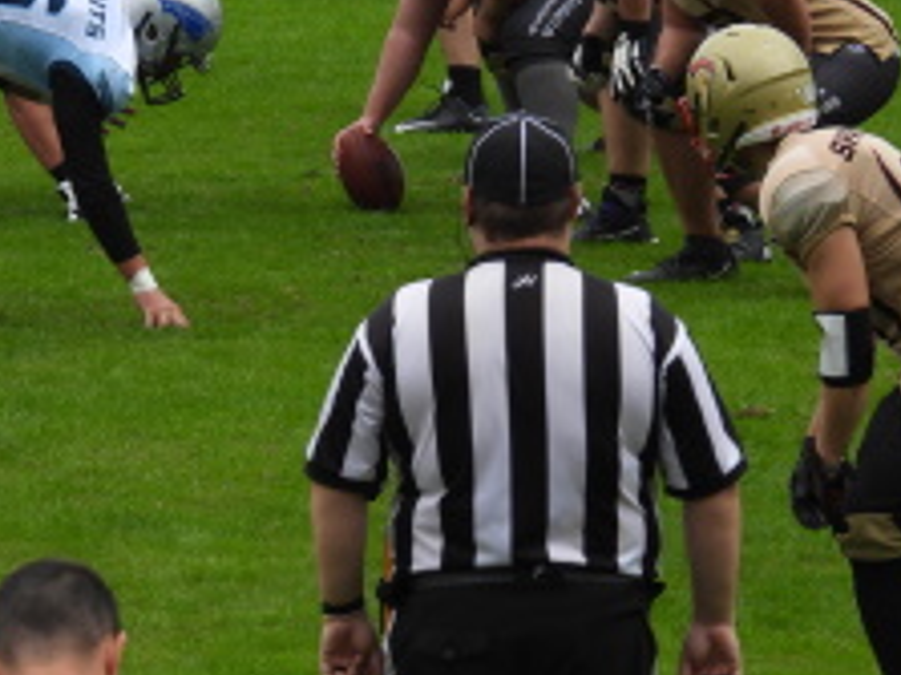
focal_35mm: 672
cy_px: 249
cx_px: 190
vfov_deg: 2.2
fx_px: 17482
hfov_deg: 3.0
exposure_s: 1/250
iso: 100
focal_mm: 53.5
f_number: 5
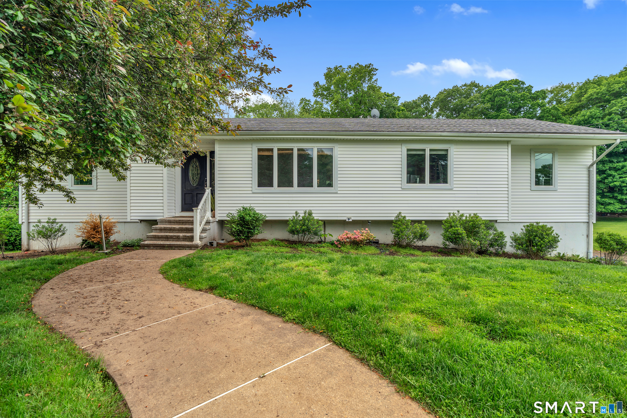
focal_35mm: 16
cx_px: 314
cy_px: 209
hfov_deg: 96.7
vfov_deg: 73.7
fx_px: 279
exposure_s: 1/60
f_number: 7.1
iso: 100
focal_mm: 16
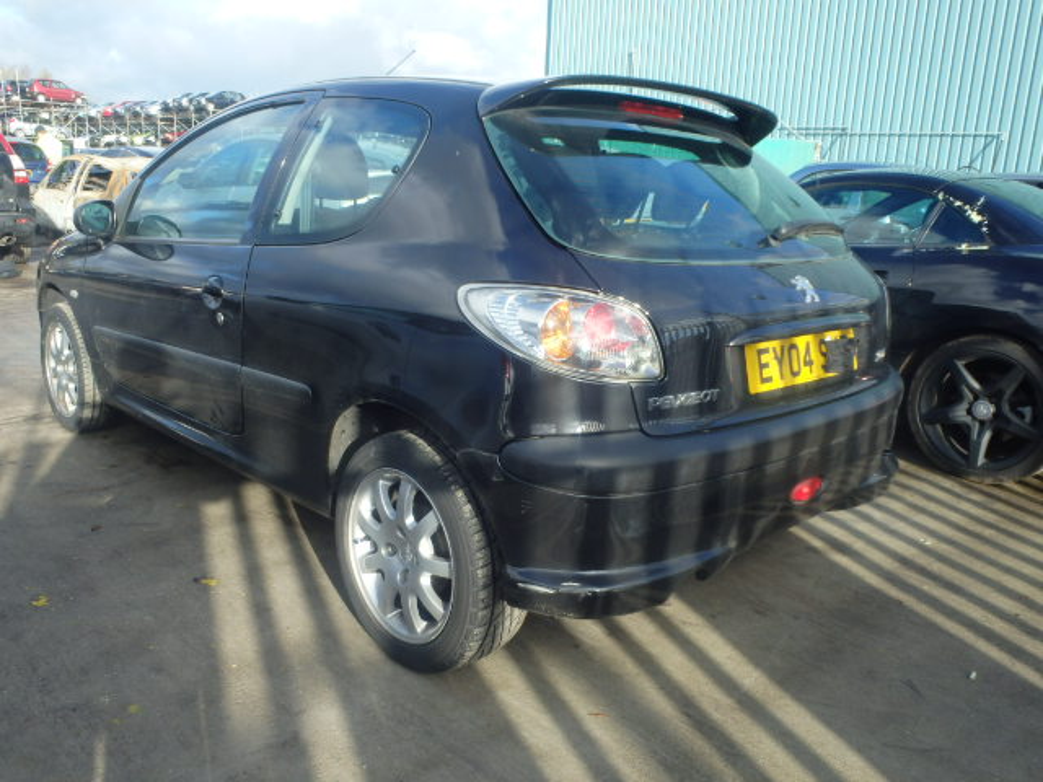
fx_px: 844
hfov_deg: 63.4
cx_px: 522
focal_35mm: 28
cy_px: 391
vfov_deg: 49.7
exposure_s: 1/250
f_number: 3.9
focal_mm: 5
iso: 125
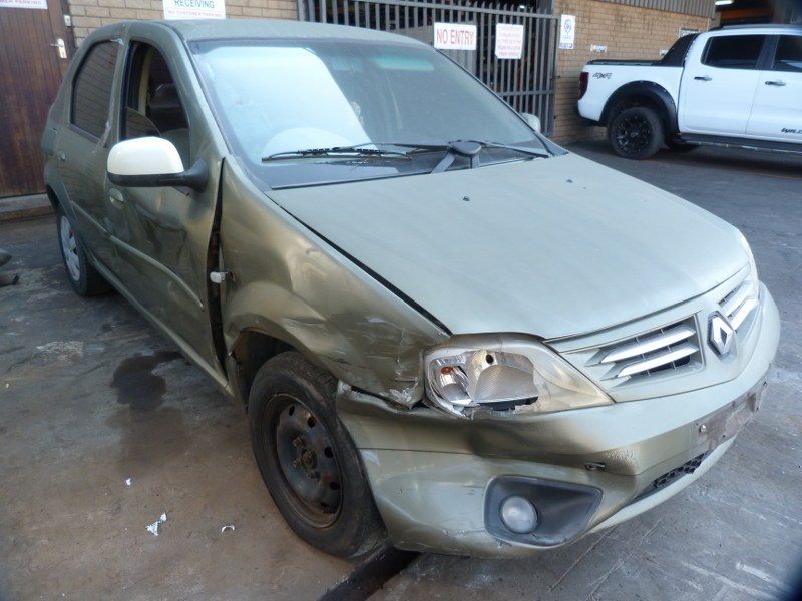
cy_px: 300
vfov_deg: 54.9
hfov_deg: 69.4
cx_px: 401
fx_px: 579
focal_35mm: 25
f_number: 2.8
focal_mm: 4.5
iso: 125
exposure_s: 1/60
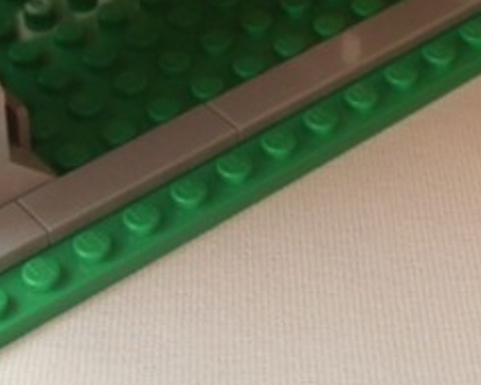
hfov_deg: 14.2
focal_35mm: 135
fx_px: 1923
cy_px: -167
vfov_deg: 11.1
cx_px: 303
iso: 125
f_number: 3.9
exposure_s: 1/30
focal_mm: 6.61
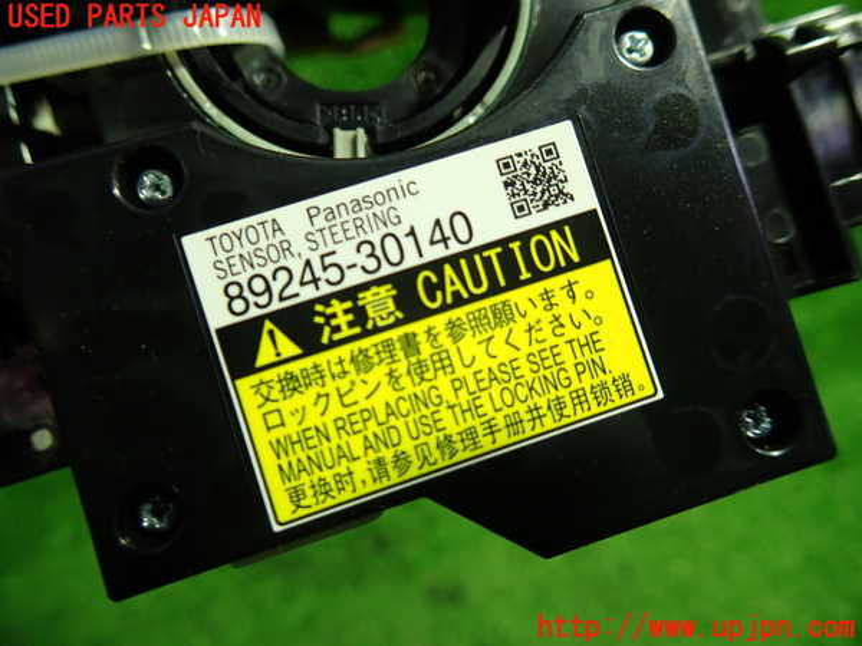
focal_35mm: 25
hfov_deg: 69.4
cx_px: 431
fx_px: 623
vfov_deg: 54.9
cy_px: 323
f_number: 2
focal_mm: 4.5
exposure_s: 1/40
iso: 200
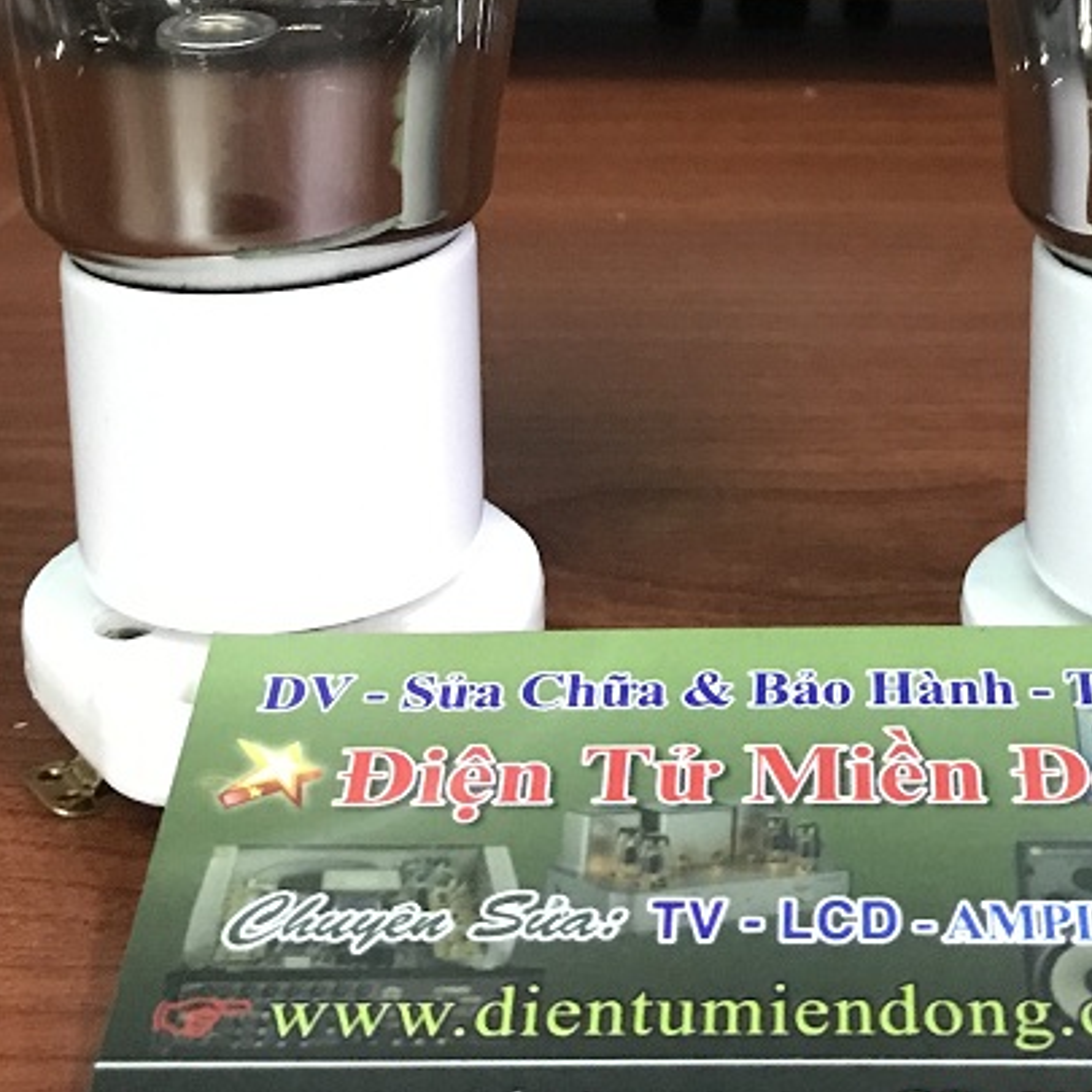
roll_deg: -1.6
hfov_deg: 23.1
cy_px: -189
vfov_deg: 21.8
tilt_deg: -9.2
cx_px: 833
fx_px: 2641
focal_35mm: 74
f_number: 1.8
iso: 80
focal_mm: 3.99
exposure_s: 1/5
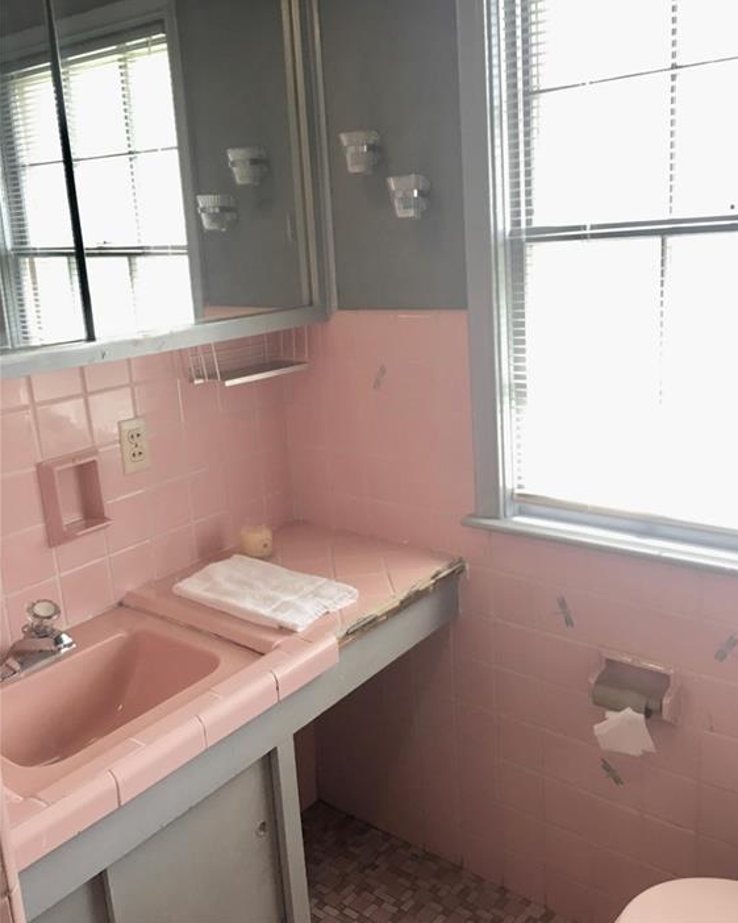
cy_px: 420
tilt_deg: -12.0
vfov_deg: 57.1
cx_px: 378
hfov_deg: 47.1
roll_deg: +3.5
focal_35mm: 31
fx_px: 846
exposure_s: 1/30
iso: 64
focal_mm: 4.15
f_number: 2.2
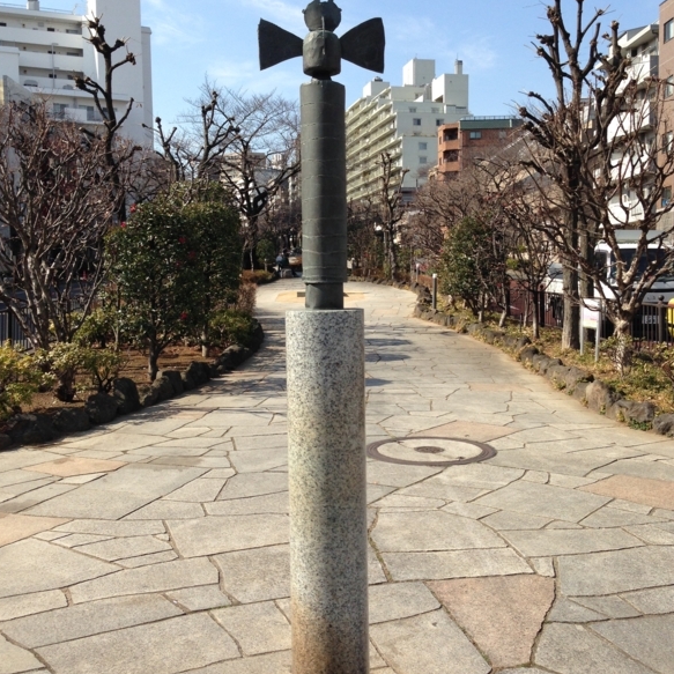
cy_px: 331
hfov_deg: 41.9
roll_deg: +0.8
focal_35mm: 40
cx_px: 336
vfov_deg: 41.9
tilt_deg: -1.0
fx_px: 881
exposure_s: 1/1355
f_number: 2.4
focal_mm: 4.12
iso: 50
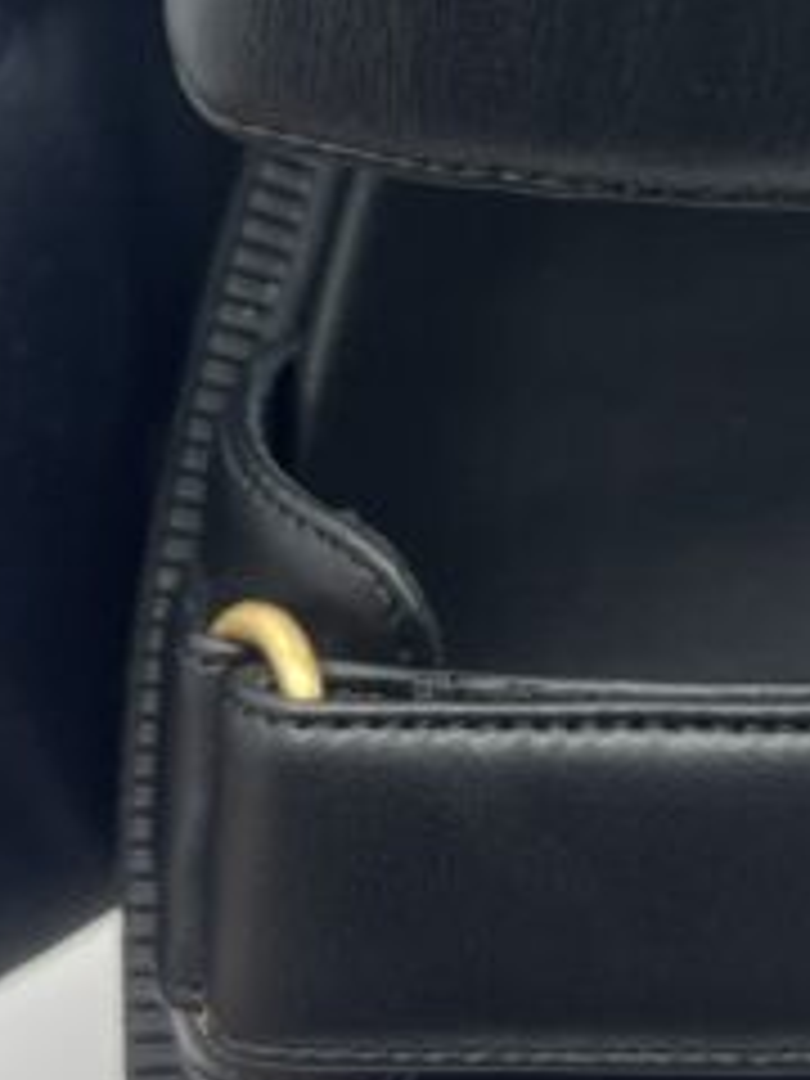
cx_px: 747
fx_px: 3463
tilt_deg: -39.2
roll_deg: -1.9
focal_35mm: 111
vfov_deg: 17.3
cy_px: -9
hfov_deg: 13.2
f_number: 1.5
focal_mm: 5.7
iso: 64
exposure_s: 1/100
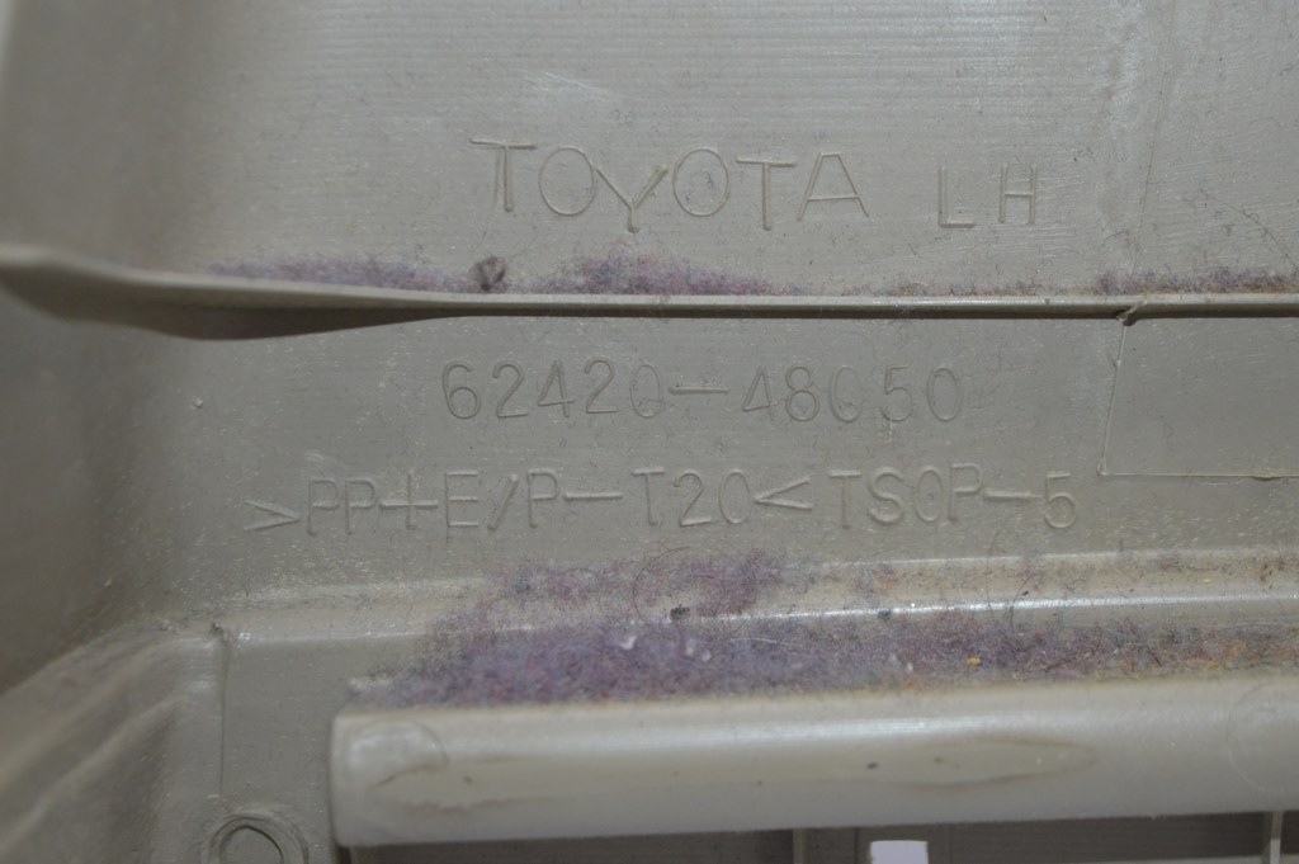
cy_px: 432
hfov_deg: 26.0
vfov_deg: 17.5
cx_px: 650
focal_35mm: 78
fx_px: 2812
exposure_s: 1/60
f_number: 5.6
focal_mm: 52
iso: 800
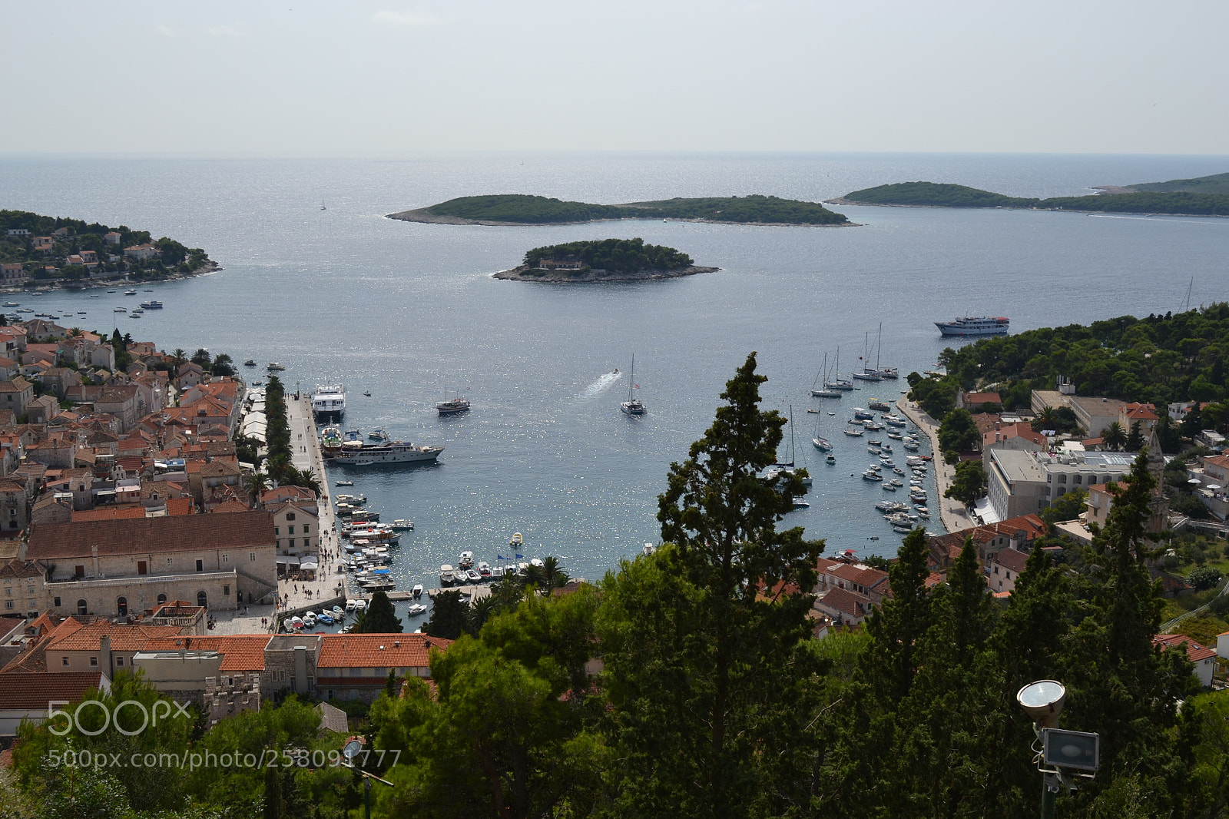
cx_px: 614
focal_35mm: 39
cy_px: 410
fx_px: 1331
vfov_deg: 34.2
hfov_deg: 49.6
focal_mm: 26
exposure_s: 1/320
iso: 100
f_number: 9
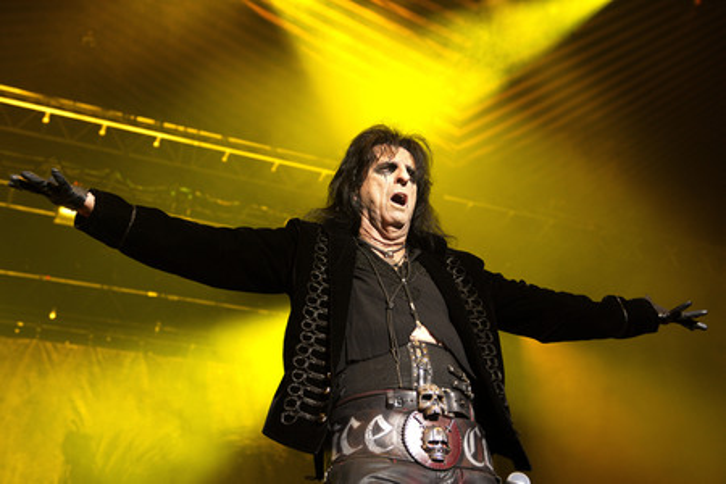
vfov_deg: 30.5
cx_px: 363
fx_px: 887
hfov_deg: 44.5
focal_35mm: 44
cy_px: 242
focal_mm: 44
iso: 1600
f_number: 3.5
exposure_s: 1/200
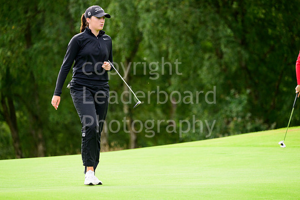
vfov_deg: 5.5
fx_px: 2084
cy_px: 100
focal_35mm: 250
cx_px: 150
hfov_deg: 8.2
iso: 800
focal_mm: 250
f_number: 5.6
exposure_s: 1/640
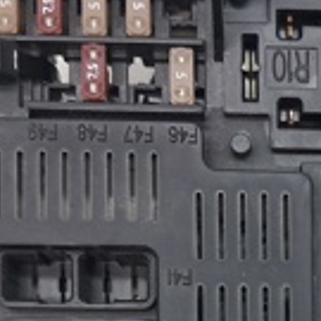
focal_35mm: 113
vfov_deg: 14.5
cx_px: 385
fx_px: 1186
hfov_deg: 14.9
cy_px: 455
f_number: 1.8
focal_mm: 4
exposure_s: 1/50
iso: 50
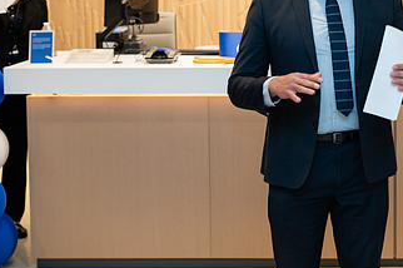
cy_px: 30
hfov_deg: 26.1
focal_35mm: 77
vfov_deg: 17.4
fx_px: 861
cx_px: 297
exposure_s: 1/160
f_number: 4
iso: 400
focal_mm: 41
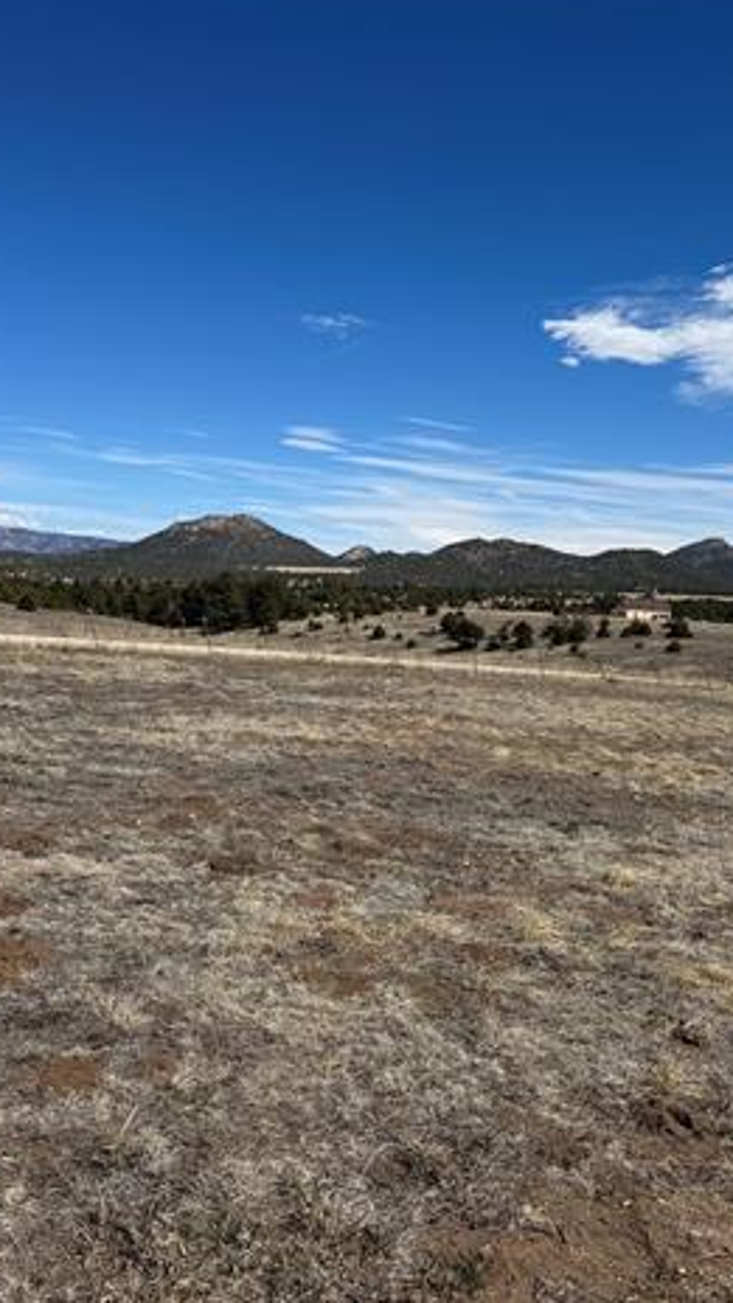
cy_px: 636
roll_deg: -4.1
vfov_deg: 55.3
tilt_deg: -2.5
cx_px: 275
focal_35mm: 36
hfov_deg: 32.7
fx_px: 1244
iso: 80
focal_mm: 6.76
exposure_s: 1/7092
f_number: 1.78
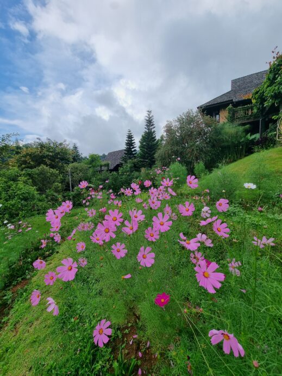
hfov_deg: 89.9
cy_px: 188
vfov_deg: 106.2
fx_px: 141
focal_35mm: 13
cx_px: 141
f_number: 2.2
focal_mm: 2.2
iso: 50
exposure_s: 1/2104
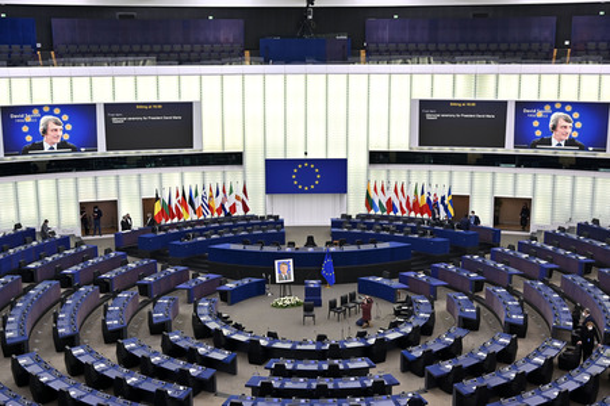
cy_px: 203
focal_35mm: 41
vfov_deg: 32.6
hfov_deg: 47.4
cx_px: 305
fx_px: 694
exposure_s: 1/250
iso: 1000
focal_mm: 41
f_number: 4
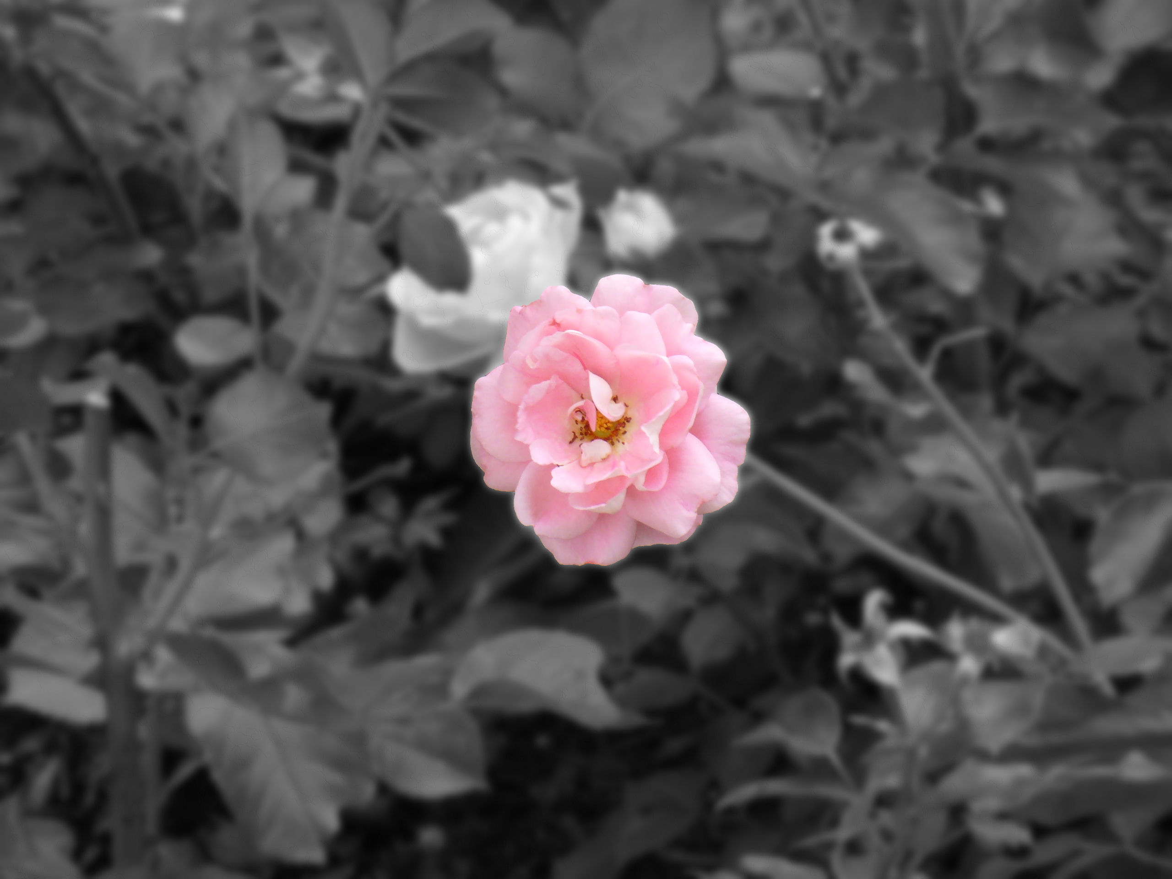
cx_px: 586
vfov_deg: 6.7
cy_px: 440
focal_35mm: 222
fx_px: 7516
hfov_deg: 8.9
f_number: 4.5
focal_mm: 36.6
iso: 80
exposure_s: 1/80
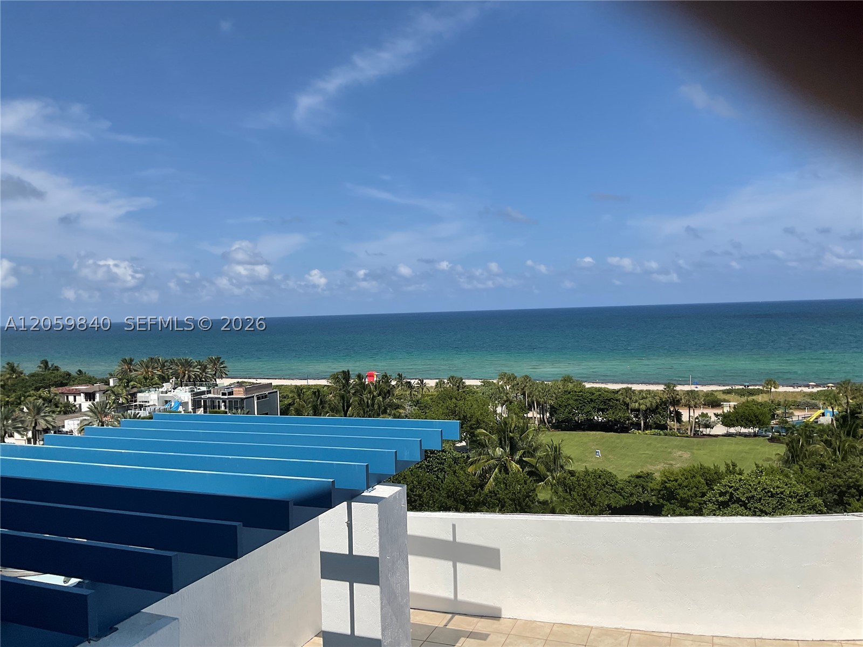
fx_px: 723
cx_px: 432
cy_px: 324
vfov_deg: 48.2
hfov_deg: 61.7
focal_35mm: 29
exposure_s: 1/3788
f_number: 1.8
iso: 16
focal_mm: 3
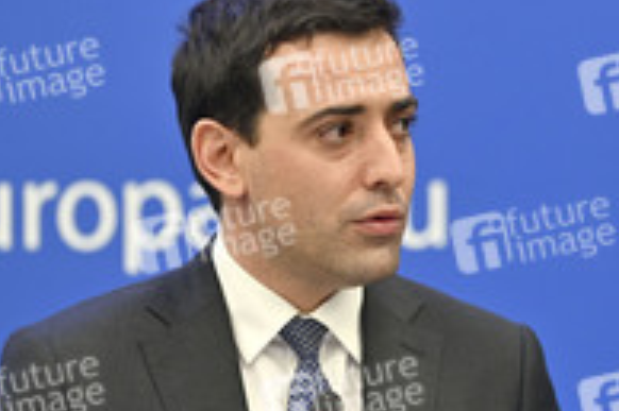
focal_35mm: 279
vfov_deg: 4.9
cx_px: 576
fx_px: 4793
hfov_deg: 7.4
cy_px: 315
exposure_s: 1/100
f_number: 2.8
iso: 400
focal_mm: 120
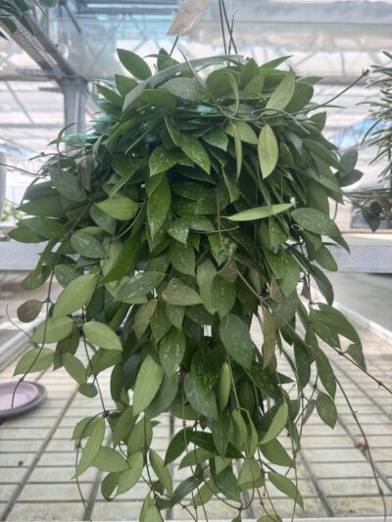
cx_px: 196
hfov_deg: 56.8
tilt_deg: -7.8
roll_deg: -0.3
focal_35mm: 24
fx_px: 362
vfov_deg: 71.6
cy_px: 261
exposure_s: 1/200
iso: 80
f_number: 1.78
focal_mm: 6.76
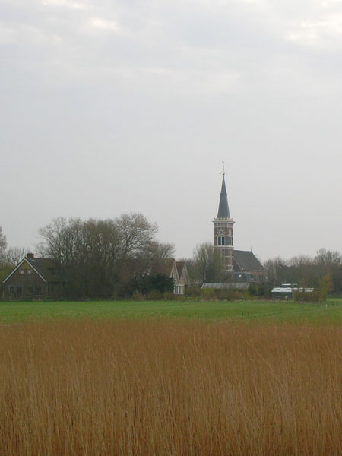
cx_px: 171
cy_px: 228
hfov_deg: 22.3
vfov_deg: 29.4
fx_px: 869
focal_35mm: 66
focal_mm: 11
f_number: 6.4
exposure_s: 1/145
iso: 50
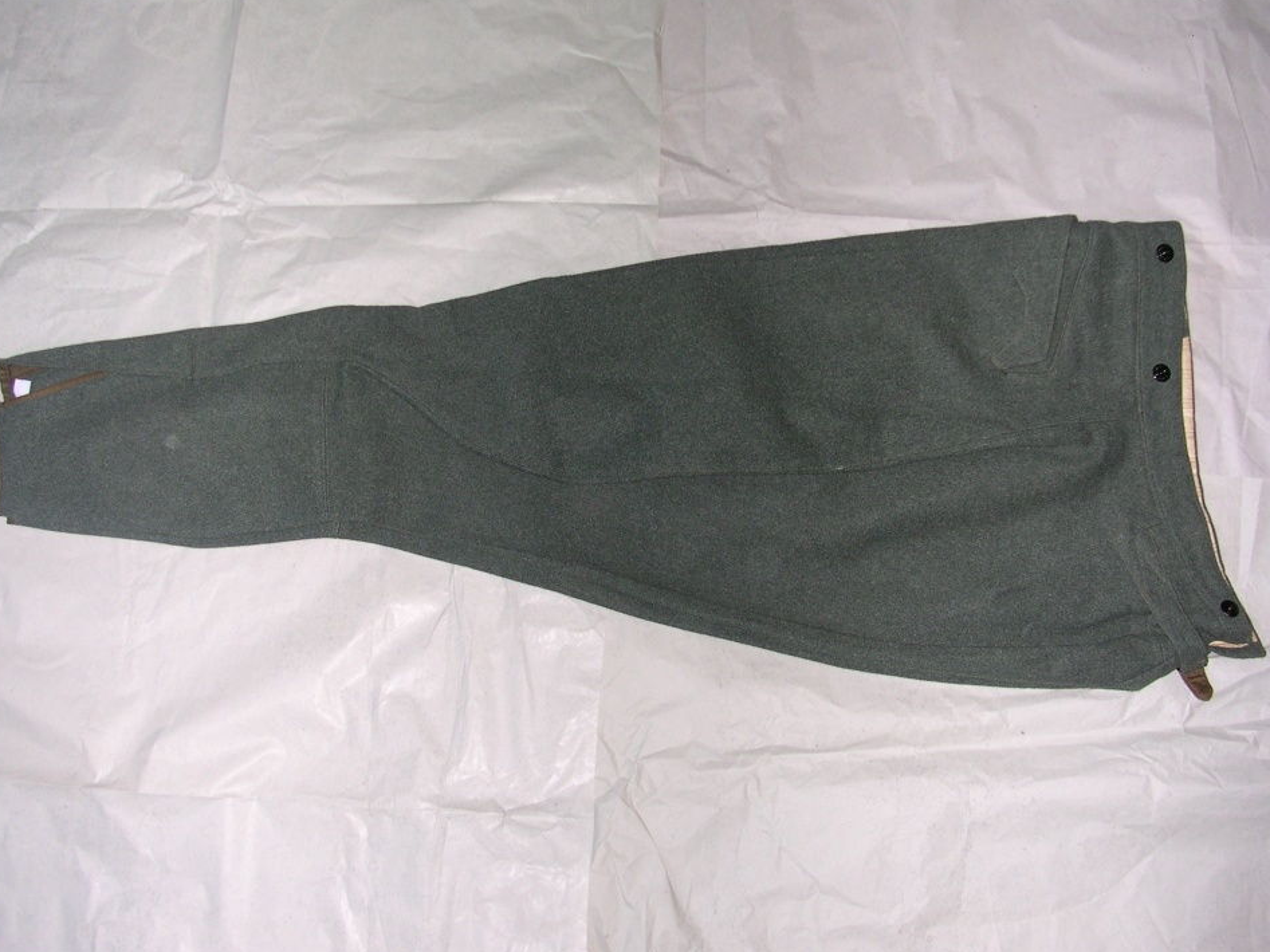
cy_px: 464
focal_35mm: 40
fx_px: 1467
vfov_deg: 35.9
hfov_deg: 46.8
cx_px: 605
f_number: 2.7
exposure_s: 1/60
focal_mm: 5.6
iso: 100
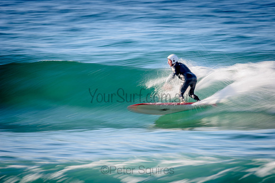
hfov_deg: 3.4
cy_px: 94
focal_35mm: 613
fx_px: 4683
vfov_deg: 2.2
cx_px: 169
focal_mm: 500
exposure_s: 1/13
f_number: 10
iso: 31
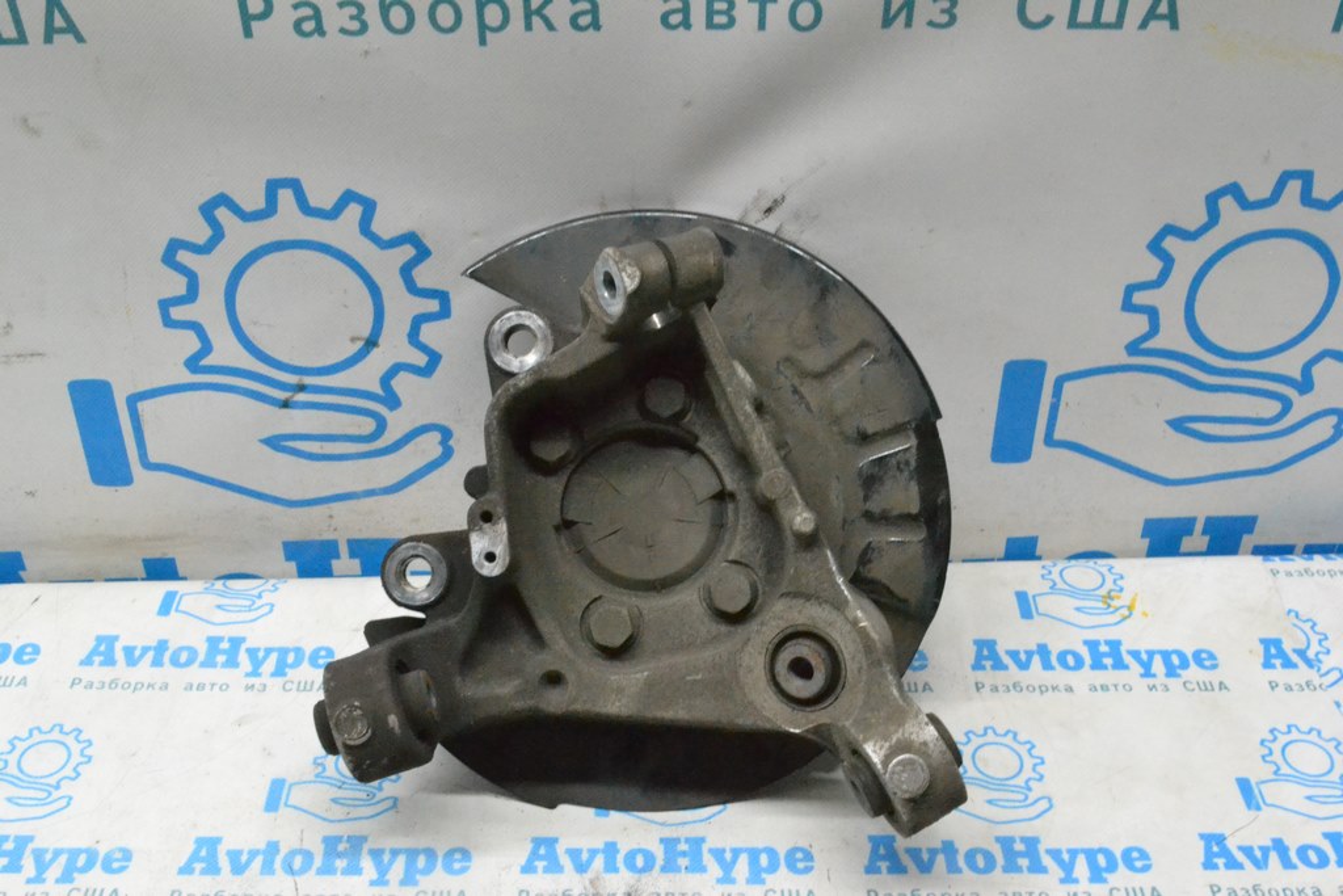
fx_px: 1455
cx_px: 672
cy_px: 448
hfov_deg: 49.5
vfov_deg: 34.2
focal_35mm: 39
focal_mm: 26
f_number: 18
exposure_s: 1/50
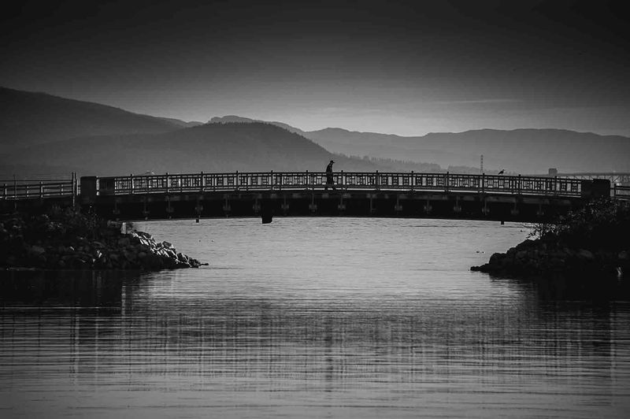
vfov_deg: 5.4
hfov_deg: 8.0
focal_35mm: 256
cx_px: 315
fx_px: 4479
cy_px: 210
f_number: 5.6
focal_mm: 250
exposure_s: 1/350
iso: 100
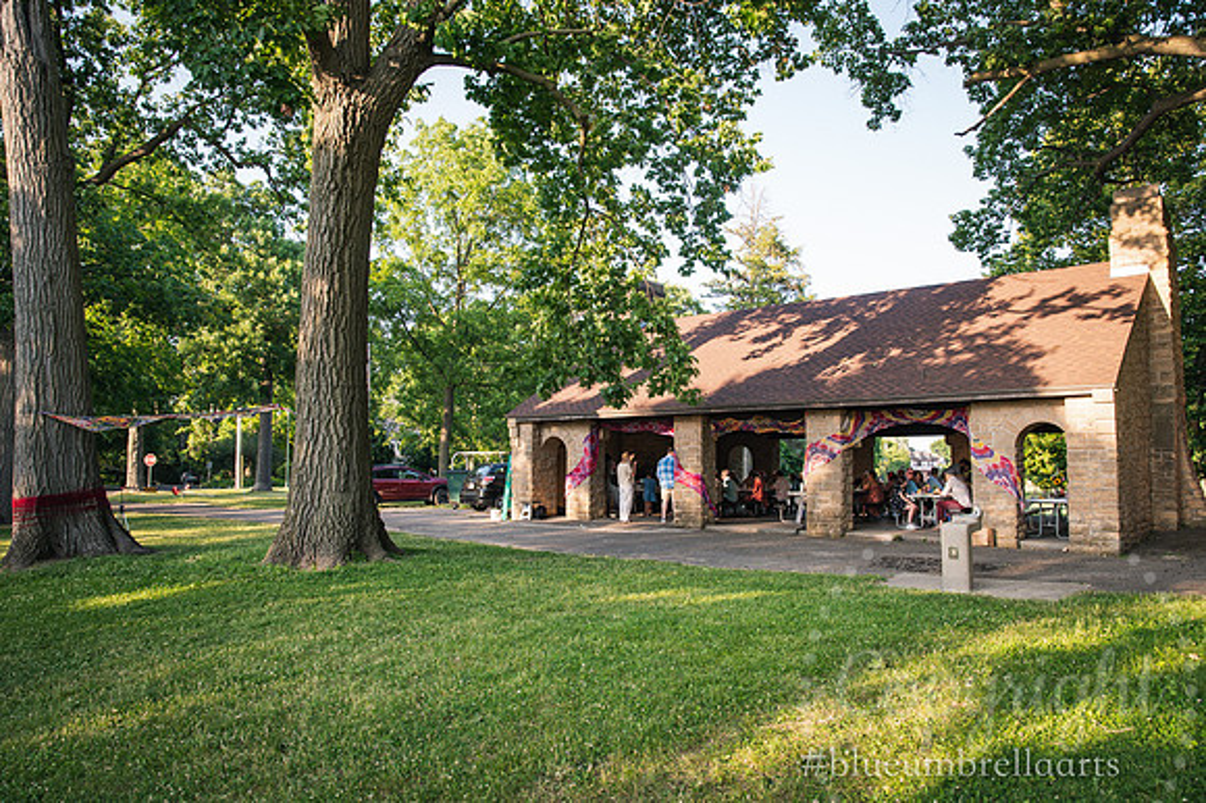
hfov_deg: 72.2
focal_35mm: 25
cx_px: 613
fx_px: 827
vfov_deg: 51.8
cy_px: 402
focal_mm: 24
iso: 320
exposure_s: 1/160
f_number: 6.3
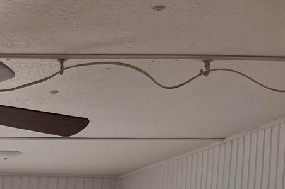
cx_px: -214
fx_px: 759
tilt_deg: -5.3
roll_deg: -2.3
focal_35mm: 96
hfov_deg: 17.6
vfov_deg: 13.0
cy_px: 329
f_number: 1.6
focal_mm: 5.1
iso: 40
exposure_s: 1/255
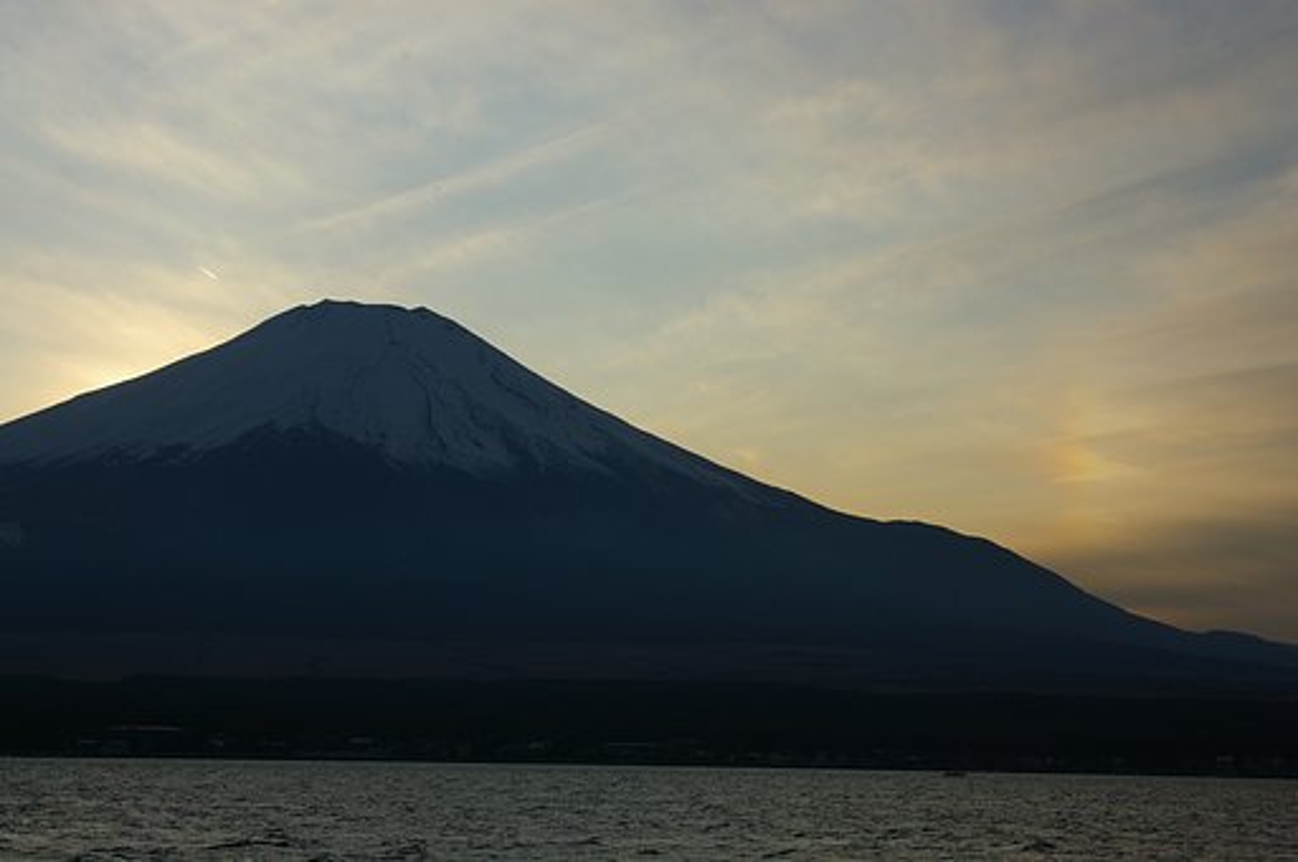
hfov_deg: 31.2
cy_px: 431
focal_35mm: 64
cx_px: 649
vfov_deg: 21.0
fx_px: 2323
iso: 200
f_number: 13
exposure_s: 1/750
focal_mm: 43
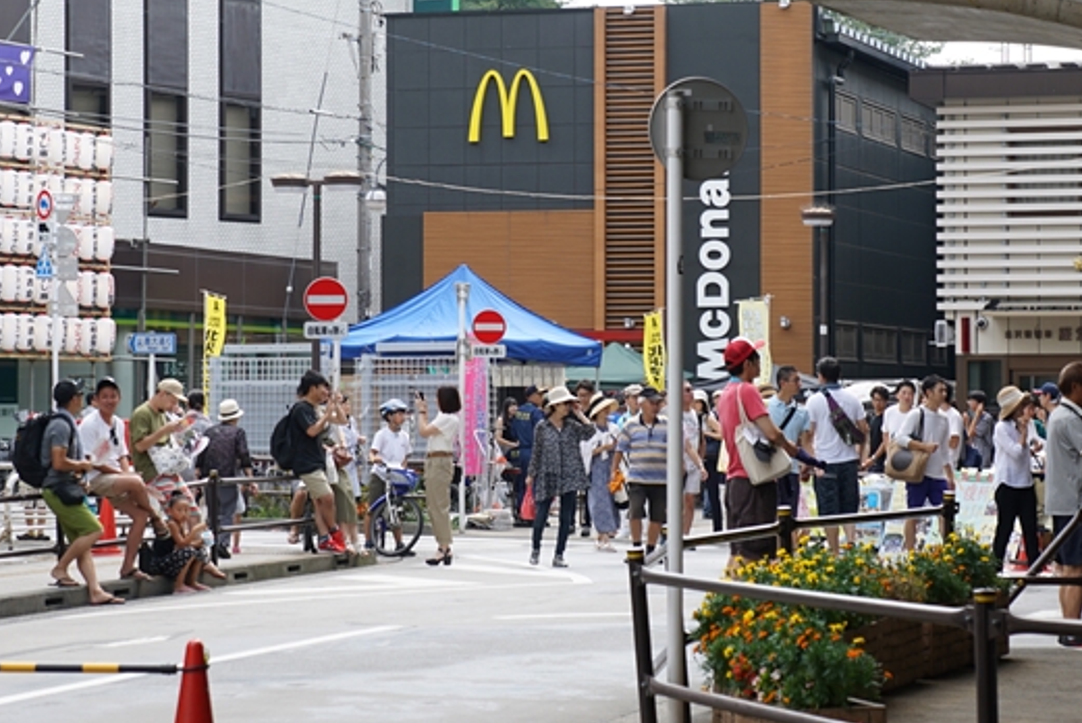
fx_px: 3789
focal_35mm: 126
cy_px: 264
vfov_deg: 10.9
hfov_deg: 16.3
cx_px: 561
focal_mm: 55
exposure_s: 1/125
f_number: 6.3
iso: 100
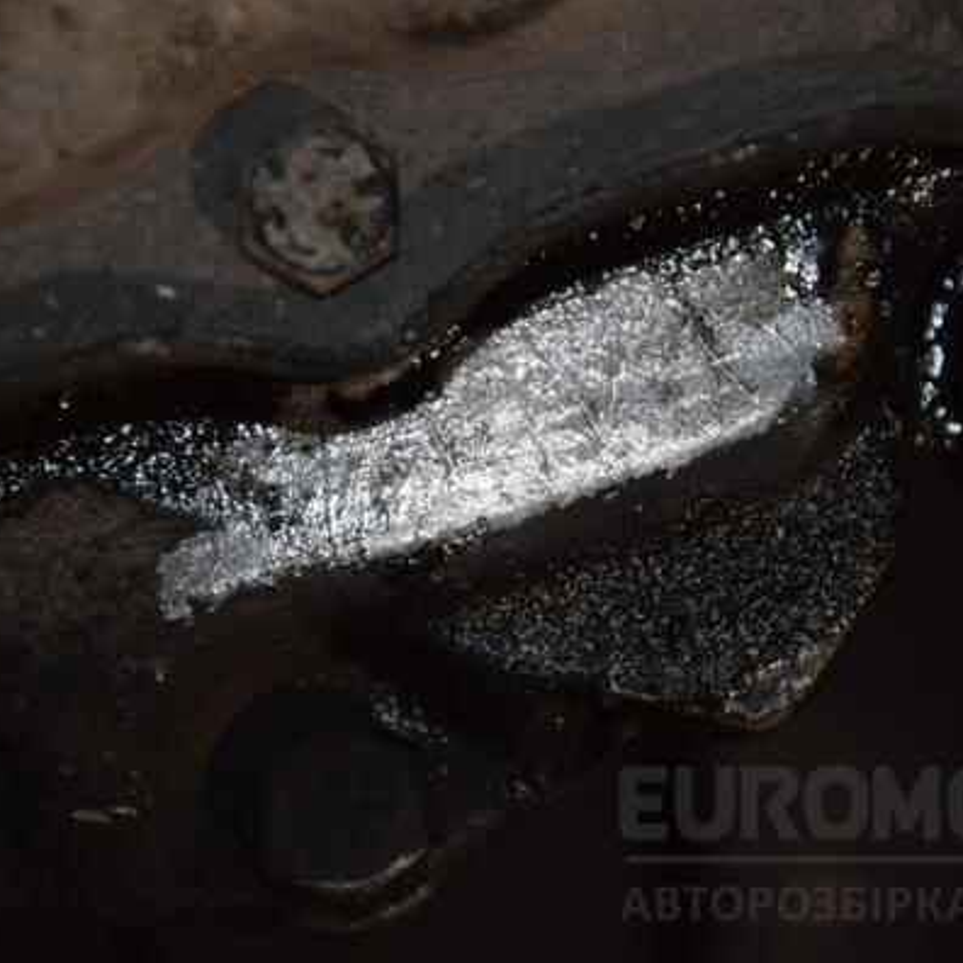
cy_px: 479
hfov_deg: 8.6
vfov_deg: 8.6
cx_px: 574
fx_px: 6378
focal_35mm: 203
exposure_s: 1/60
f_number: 5.6
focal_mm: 105
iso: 800
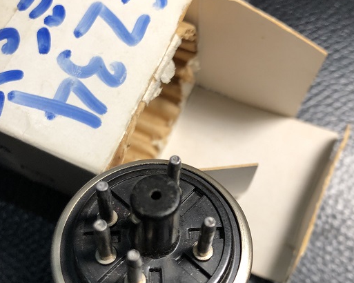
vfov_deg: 34.8
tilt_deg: -72.0
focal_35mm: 43
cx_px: 200
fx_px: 450
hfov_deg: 42.8
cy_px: 160
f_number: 1.8
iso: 40
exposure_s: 1/33
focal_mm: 3.99
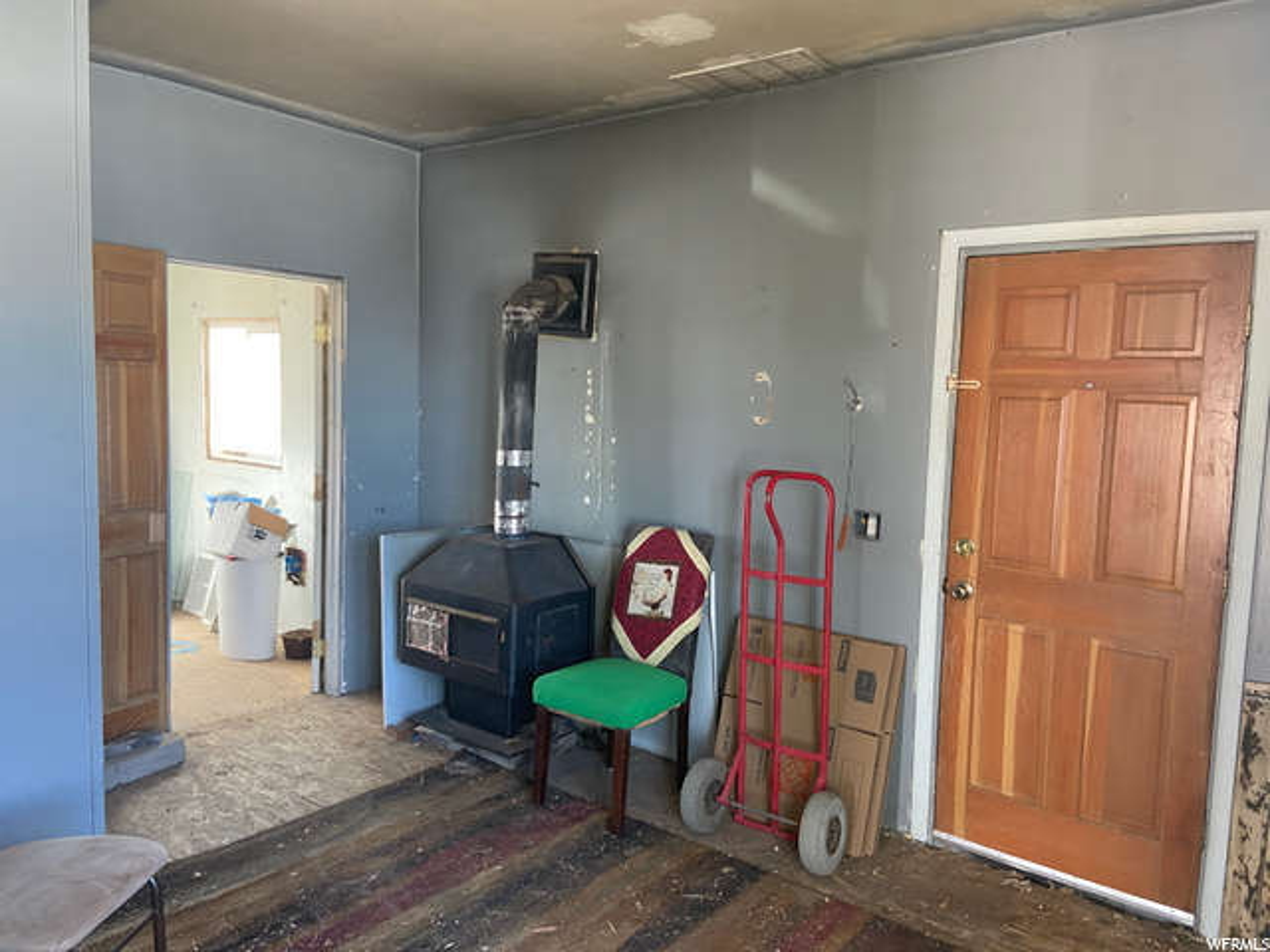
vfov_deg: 53.1
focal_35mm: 26
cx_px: 635
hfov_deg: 67.3
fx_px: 954
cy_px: 476
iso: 125
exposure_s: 1/60
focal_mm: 4.25
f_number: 1.8
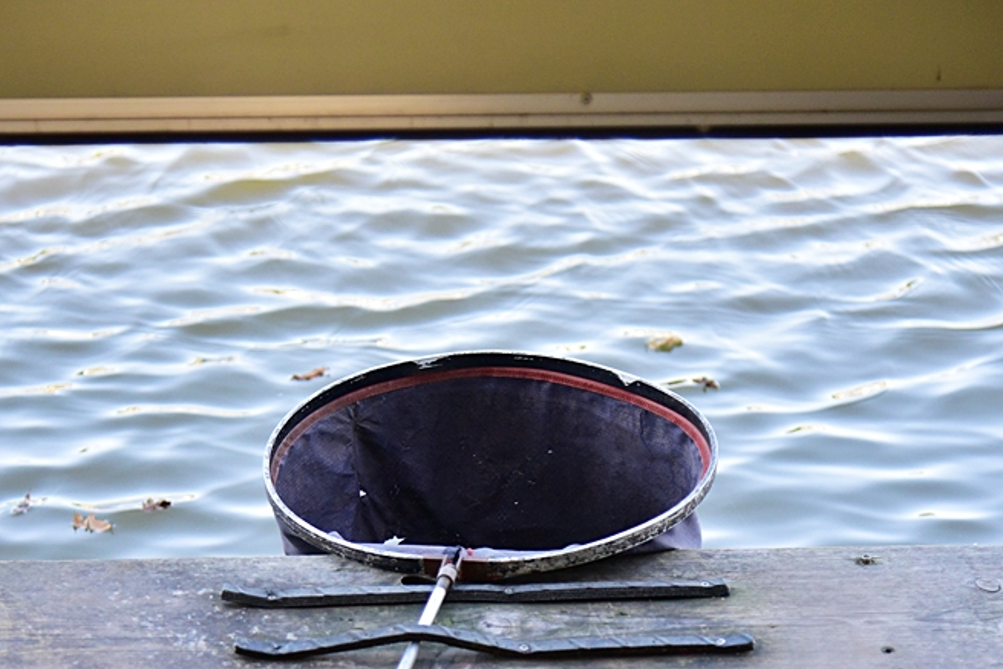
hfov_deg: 16.8
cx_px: 455
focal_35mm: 122
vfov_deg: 11.2
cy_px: 502
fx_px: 3400
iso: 2000
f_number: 4
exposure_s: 1/2000
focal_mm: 78
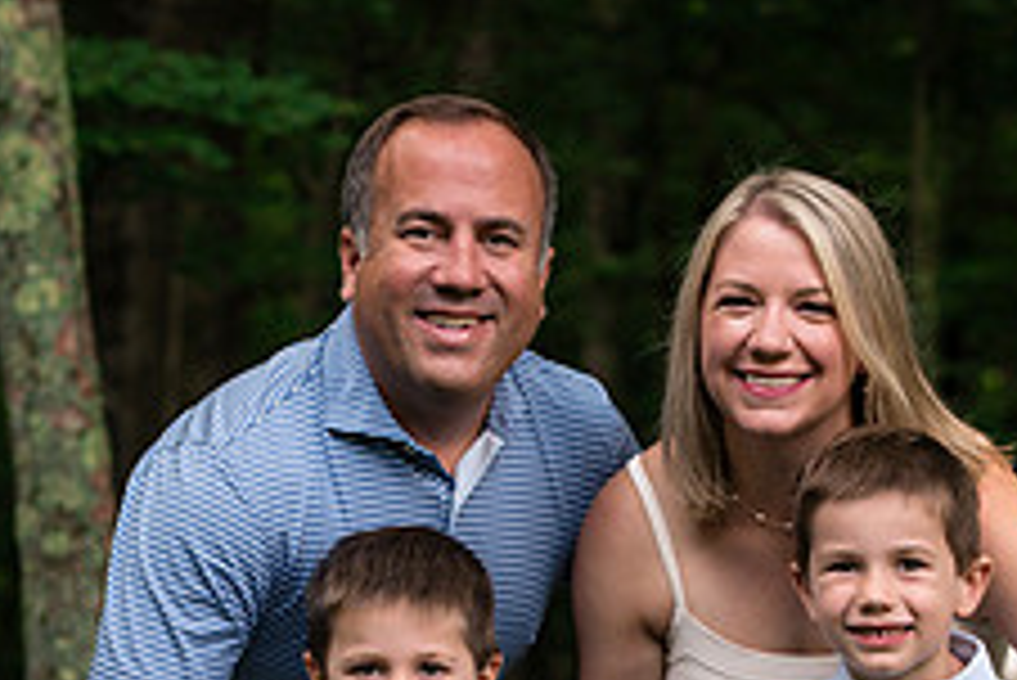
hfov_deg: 9.4
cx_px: 734
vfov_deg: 6.3
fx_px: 6162
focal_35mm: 218
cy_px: 759
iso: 200
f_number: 4
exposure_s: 1/200
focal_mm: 85
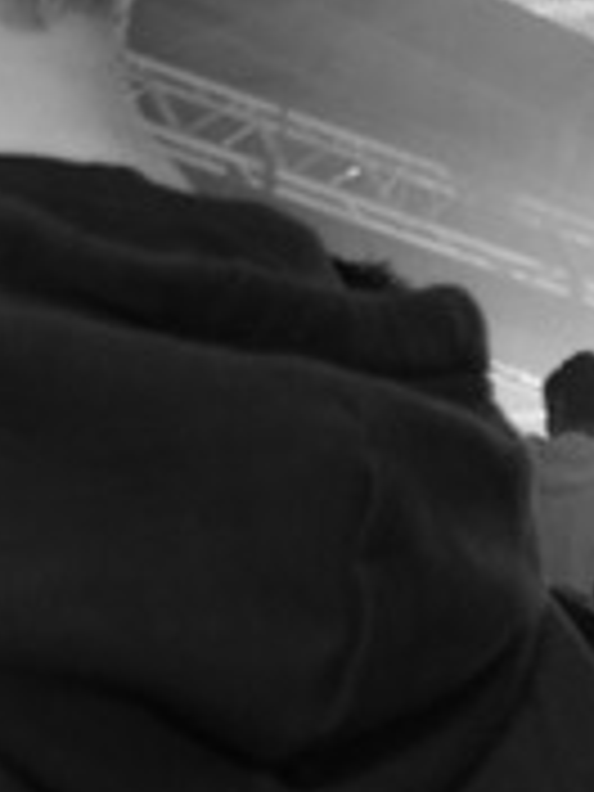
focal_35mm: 215
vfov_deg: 9.1
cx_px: 1411
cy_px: 864
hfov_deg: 6.6
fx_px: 4919
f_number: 4
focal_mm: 26
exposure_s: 1/40
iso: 1600
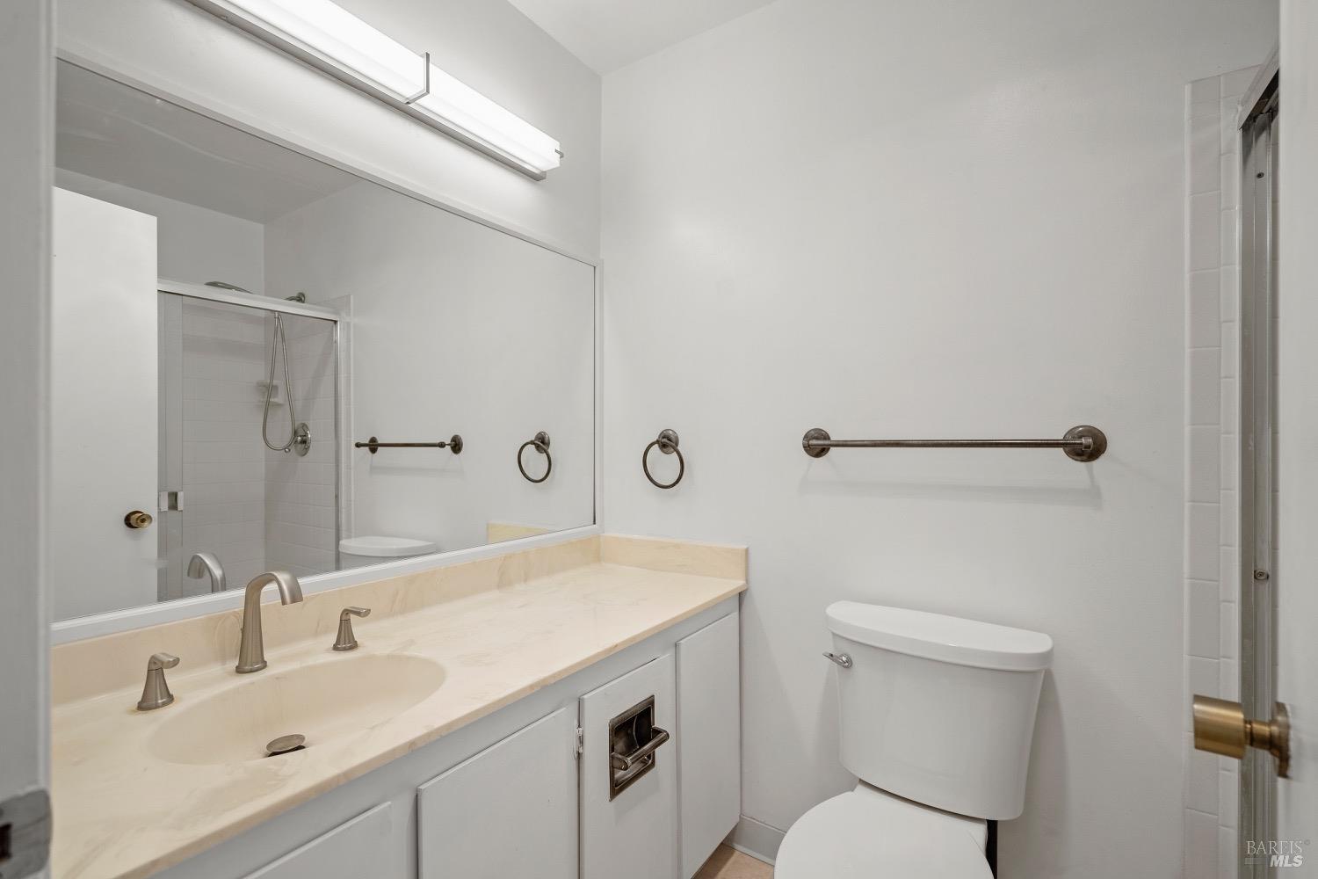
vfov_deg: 73.7
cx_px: 659
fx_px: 586
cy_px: 440
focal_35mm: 16
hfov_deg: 96.7
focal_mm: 16
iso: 500
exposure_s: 1/100
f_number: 4
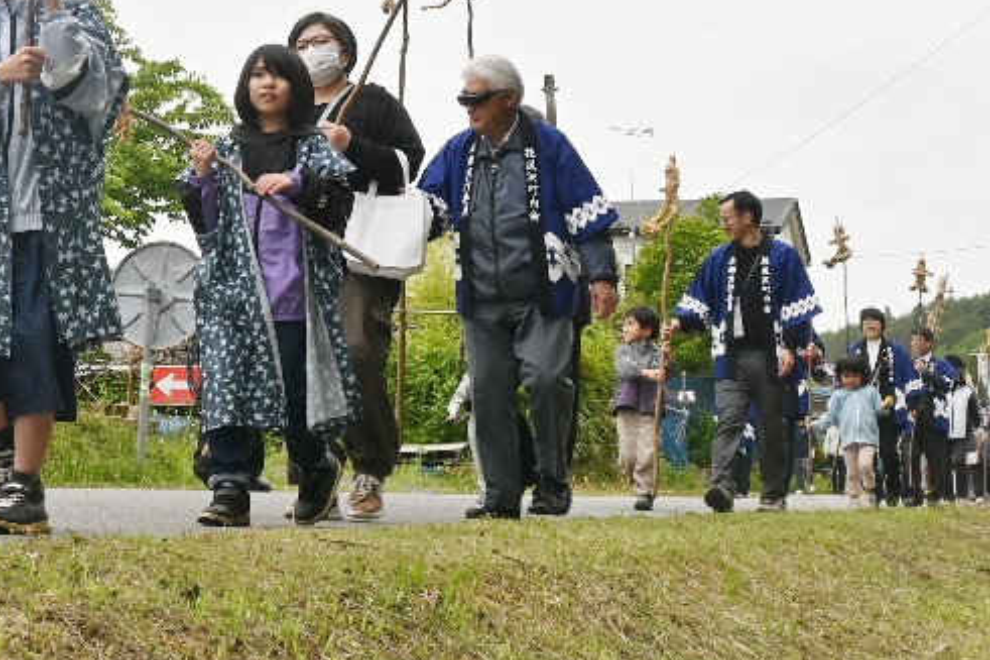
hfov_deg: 23.1
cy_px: 108
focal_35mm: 86
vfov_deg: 15.7
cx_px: 105
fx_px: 2364
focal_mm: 22
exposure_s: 1/200
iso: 100
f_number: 7.1
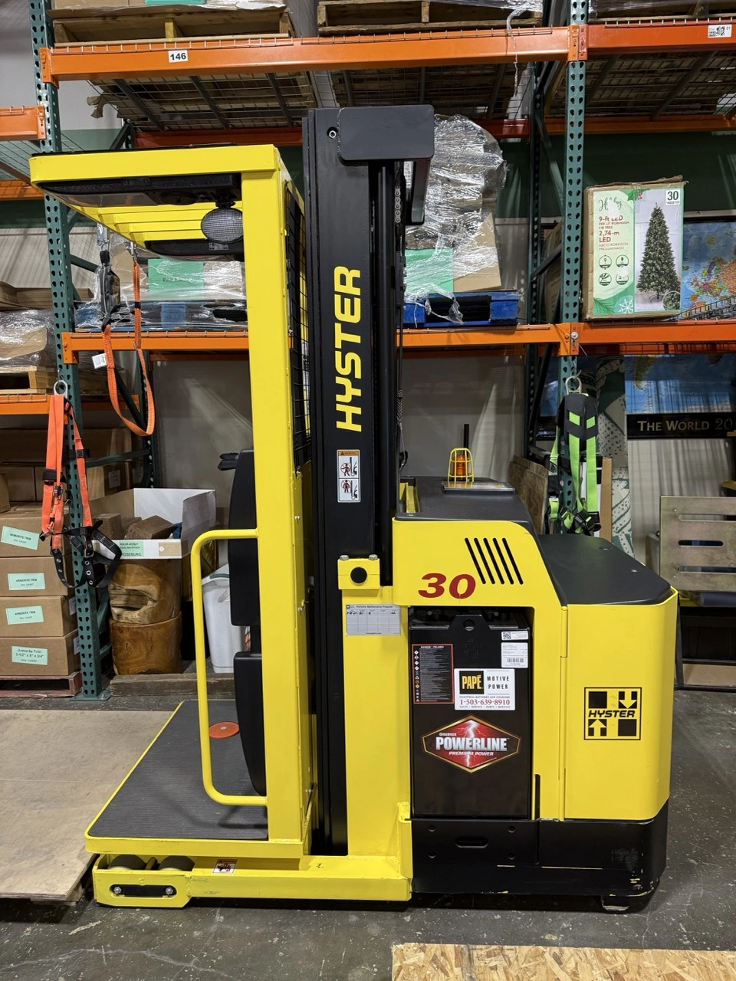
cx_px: 368
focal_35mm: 24
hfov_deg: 56.8
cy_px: 490
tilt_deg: -7.3
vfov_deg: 71.6
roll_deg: +1.0
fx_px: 680
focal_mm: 6.76
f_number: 1.78
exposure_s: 1/120
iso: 200
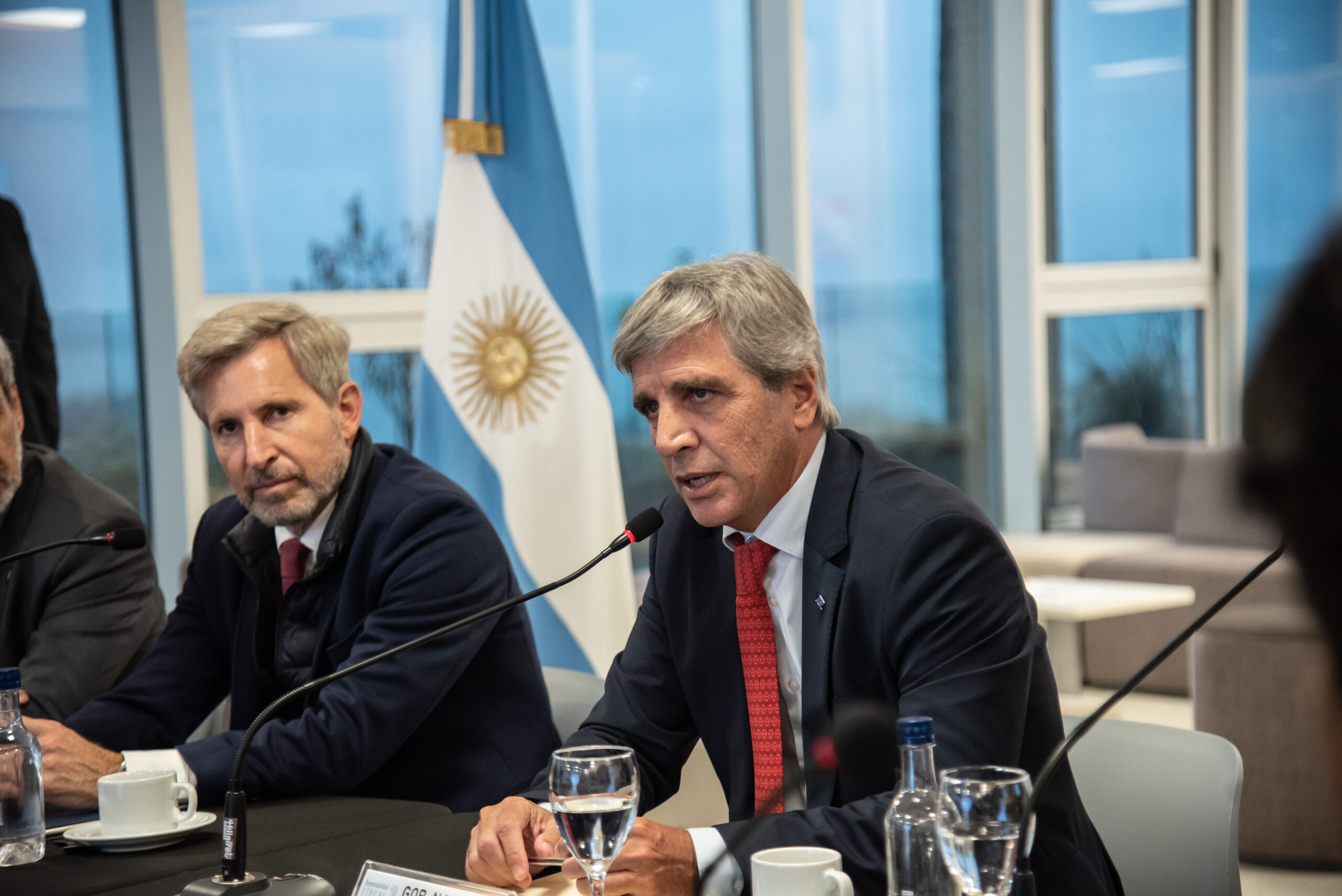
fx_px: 3058
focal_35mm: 82
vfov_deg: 16.7
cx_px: 671
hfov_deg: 24.8
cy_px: 448
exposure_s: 1/320
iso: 1250
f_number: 4
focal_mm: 82
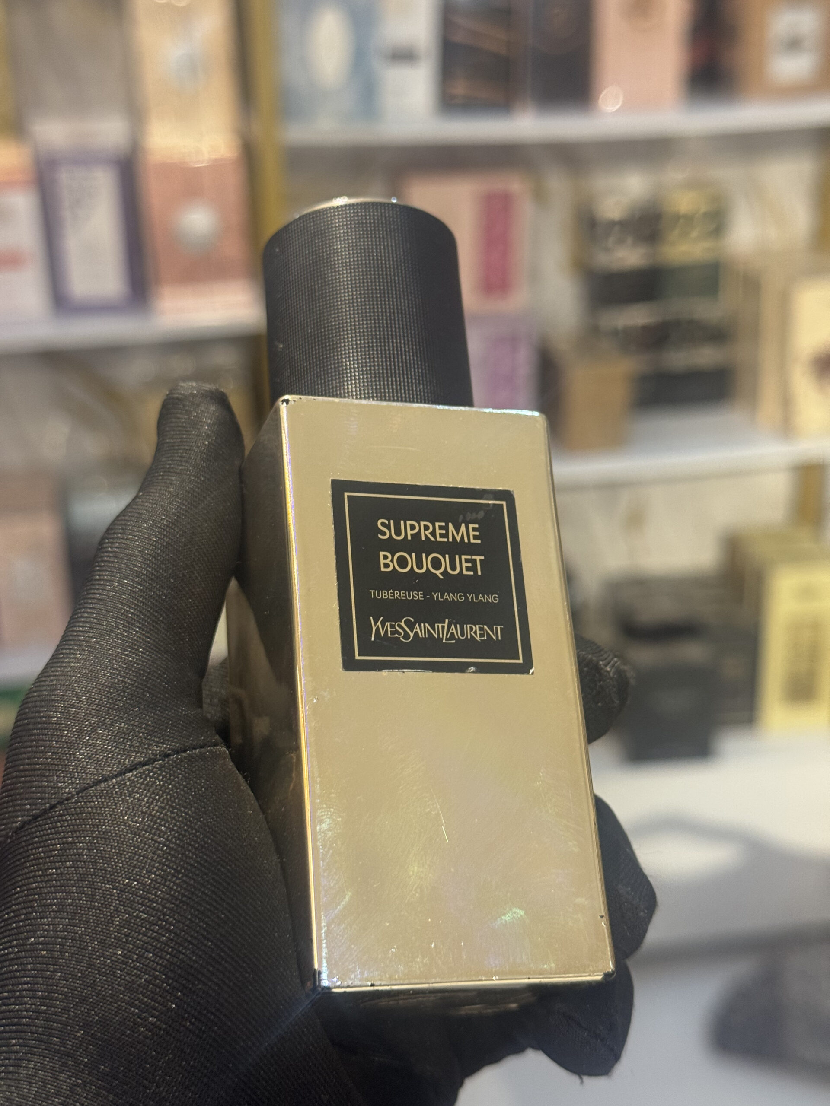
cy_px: 553
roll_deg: +0.6
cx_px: 415
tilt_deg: -22.0
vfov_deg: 39.7
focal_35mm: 48
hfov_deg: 30.3
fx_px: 1535
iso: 200
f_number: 1.78
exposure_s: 1/33
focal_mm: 6.76
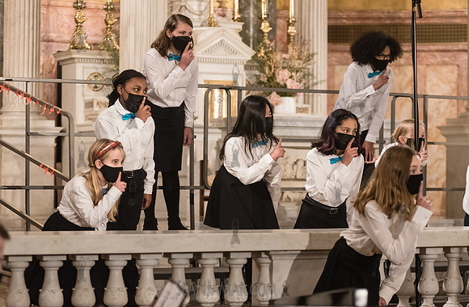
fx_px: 1313
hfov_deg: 20.3
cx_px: 257
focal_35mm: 101
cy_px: 171
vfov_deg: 13.4
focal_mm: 92
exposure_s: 1/200
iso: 4000
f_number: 4
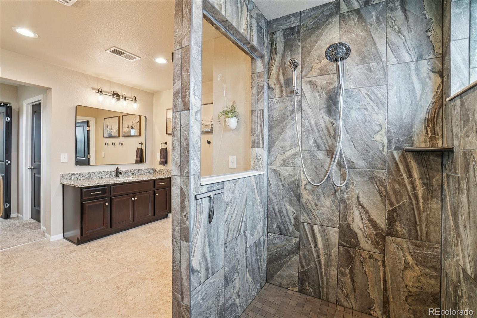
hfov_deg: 100.4
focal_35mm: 15
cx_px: 238
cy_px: 159
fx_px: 199
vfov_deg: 77.3
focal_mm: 10
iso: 400
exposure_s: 1/20
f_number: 8
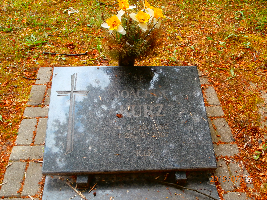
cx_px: 134
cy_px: 100
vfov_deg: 37.7
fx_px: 293
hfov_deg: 49.0
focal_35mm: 38
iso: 100
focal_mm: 6.67
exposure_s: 1/80
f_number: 3.9
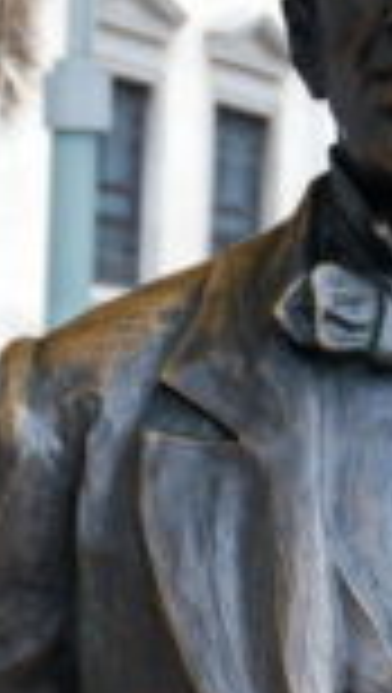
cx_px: 309
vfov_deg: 16.7
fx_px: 2352
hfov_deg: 9.5
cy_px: 468
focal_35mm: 128
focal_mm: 25
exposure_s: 1/60
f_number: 3.8
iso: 200
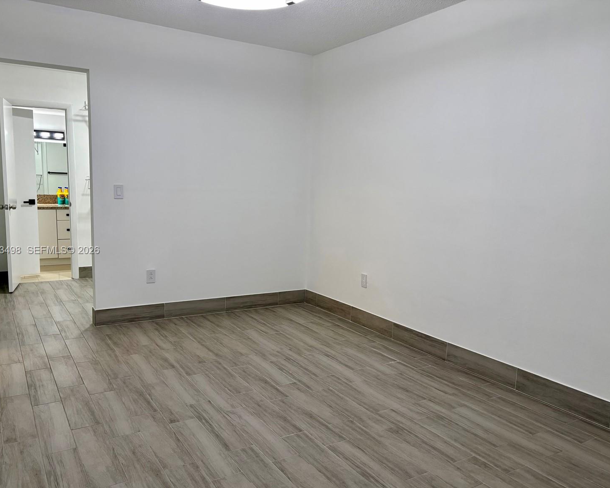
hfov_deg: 62.2
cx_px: 305
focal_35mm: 28
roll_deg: -2.1
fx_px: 506
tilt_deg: -8.5
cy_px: 251
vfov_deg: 51.5
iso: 125
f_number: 1.6
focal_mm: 5.96
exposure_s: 1/112
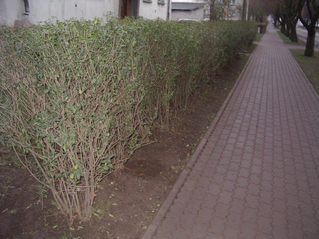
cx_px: 160
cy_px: 120
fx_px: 350
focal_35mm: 38
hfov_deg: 49.0
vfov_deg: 37.7
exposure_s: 1/60
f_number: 2.6
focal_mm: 5.8
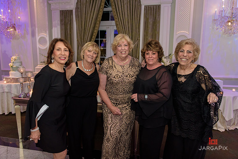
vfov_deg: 53.2
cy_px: 80
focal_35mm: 24
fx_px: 159
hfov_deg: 73.7
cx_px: 119
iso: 1600
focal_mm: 24
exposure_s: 1/125
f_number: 3.2
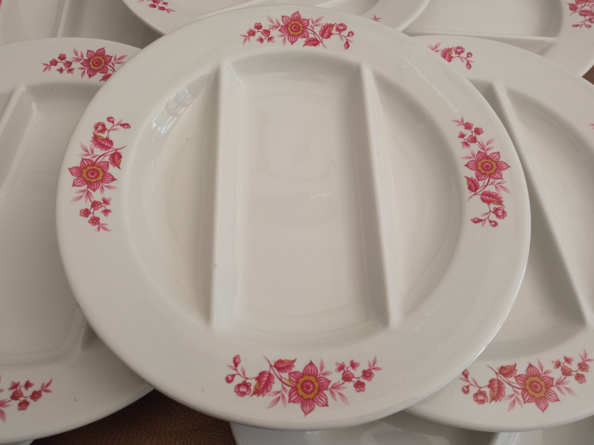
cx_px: 297
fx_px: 463
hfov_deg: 65.3
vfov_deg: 51.4
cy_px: 222
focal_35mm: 27
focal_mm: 3.79
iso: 122
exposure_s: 1/33.3
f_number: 2.2
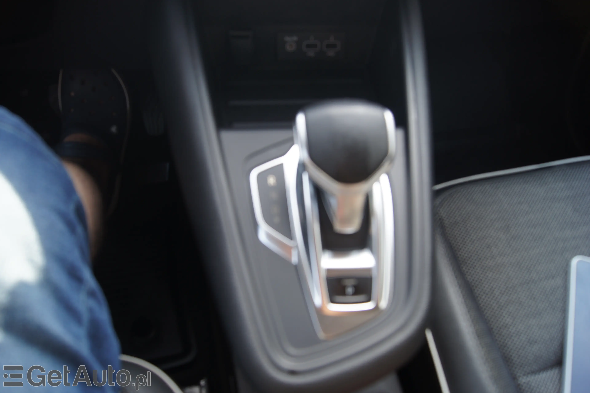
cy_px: 196
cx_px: 295
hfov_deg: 67.4
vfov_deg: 47.9
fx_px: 442
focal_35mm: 27
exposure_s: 1/50
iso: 100
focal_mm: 18
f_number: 4.5
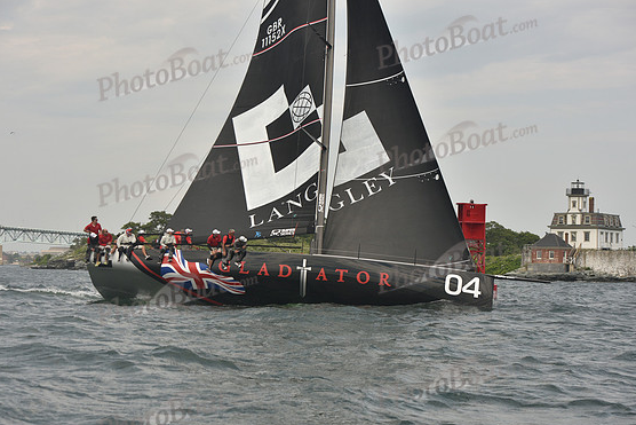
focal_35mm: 73
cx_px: 318
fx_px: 1290
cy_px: 221
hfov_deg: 27.7
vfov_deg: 18.7
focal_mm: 70
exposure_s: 1/640
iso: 250
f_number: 5.6
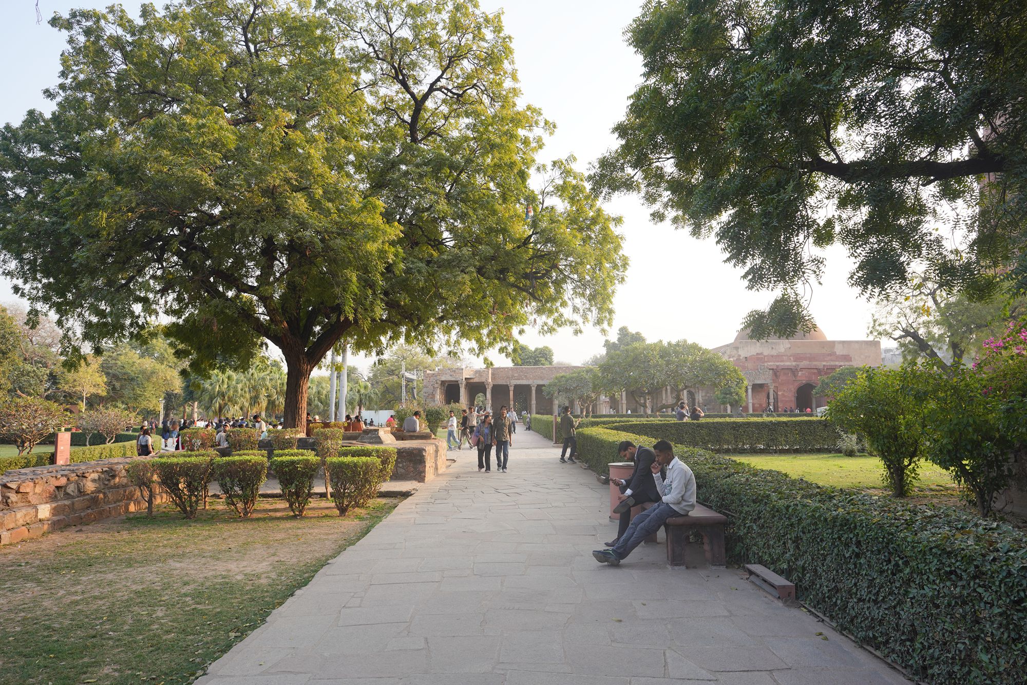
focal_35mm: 24
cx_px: 514
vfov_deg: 53.1
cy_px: 342
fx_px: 685
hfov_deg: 73.7
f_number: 5.6
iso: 100
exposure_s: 1/100
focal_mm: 24
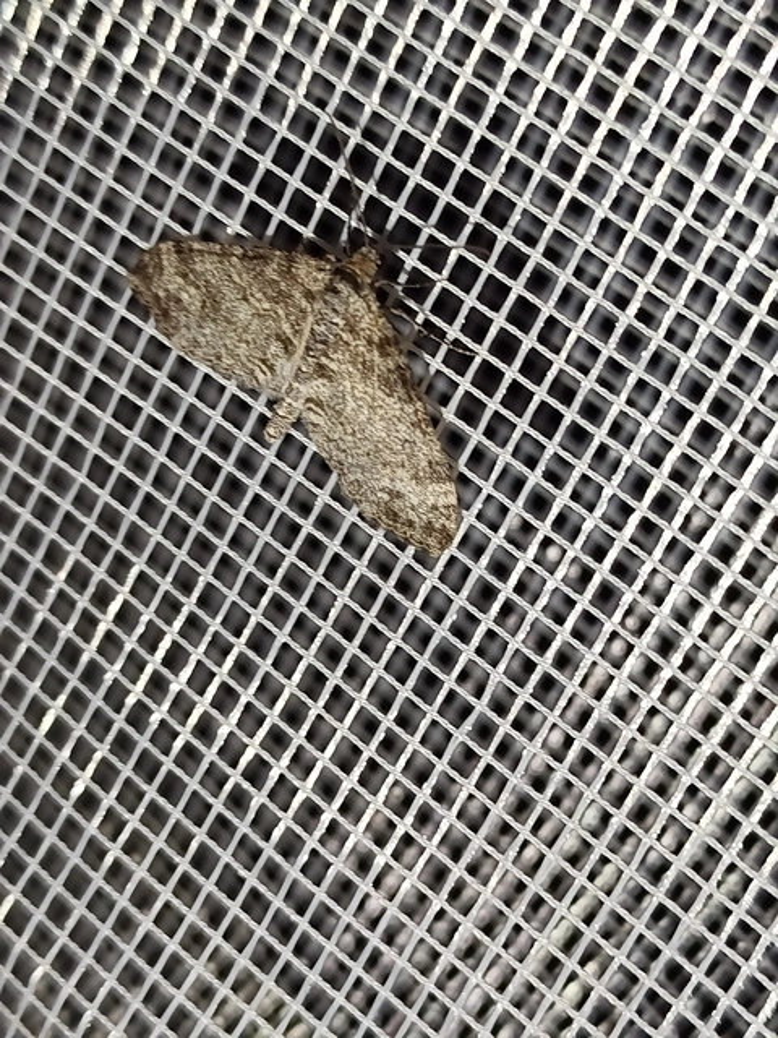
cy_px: 519
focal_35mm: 72
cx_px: 389
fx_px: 2158
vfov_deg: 27.0
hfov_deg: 20.4
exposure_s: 1/50
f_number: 1.7
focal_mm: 5.31
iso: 80
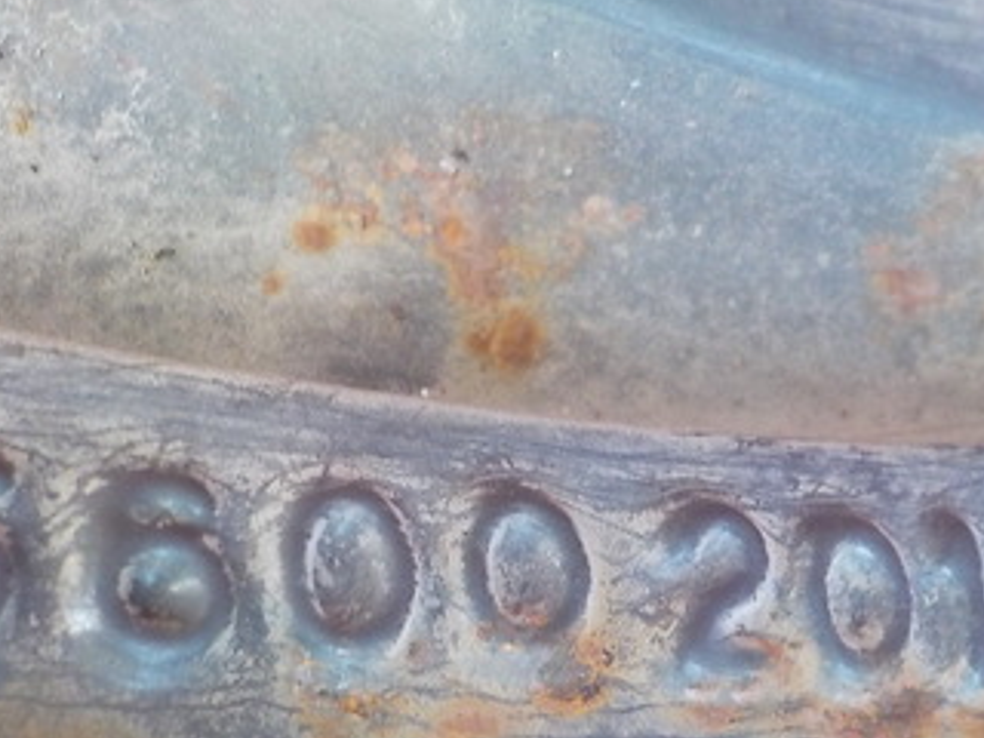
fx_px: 1706
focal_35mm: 60
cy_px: 517
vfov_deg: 24.2
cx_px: 547
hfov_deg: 32.2
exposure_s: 1/20
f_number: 3.3
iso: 400
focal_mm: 4.1
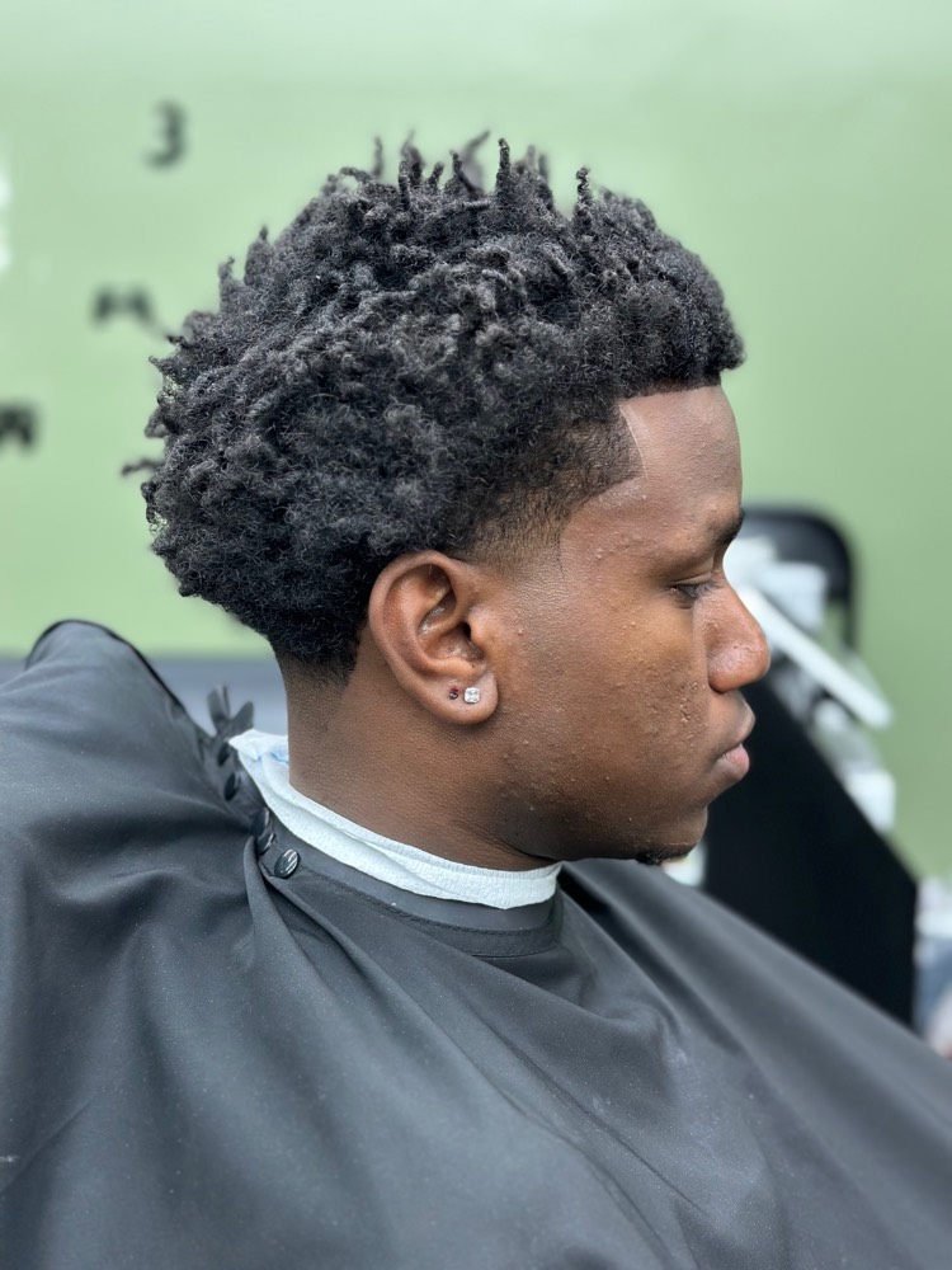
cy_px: 635
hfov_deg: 30.3
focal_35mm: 48
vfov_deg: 39.7
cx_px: 476
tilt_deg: -10.8
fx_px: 1760
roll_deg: -1.5
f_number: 1.78
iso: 80
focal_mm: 6.86
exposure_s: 1/60
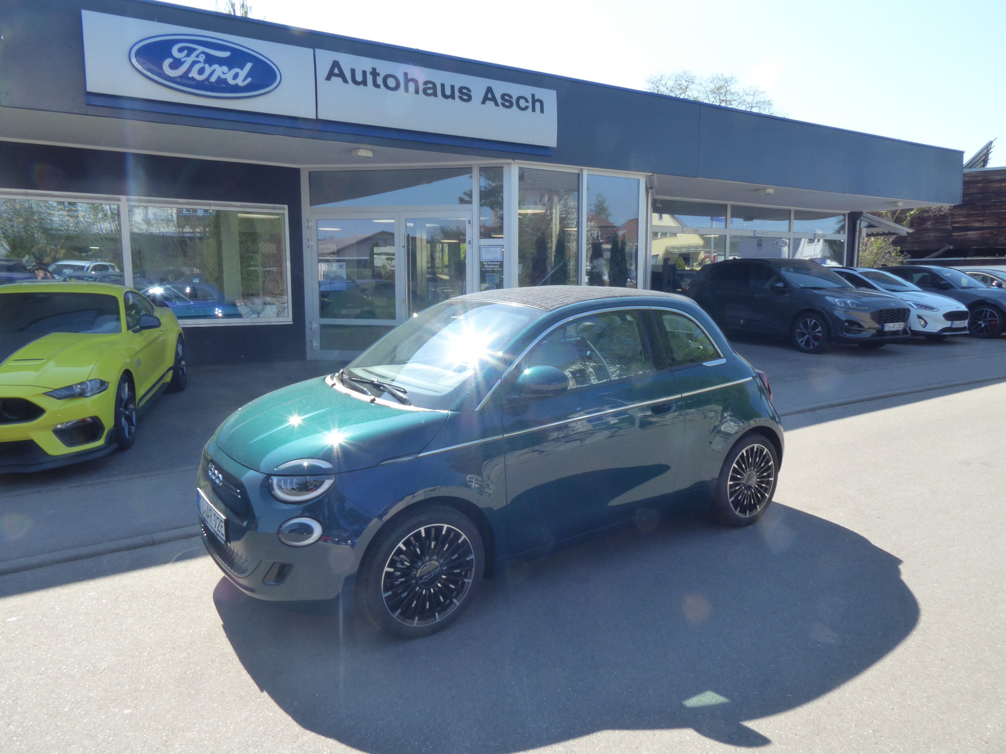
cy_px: 377
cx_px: 503
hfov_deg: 71.6
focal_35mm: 24
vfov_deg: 56.8
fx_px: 697
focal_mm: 4.3
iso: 125
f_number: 8
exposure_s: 1/60
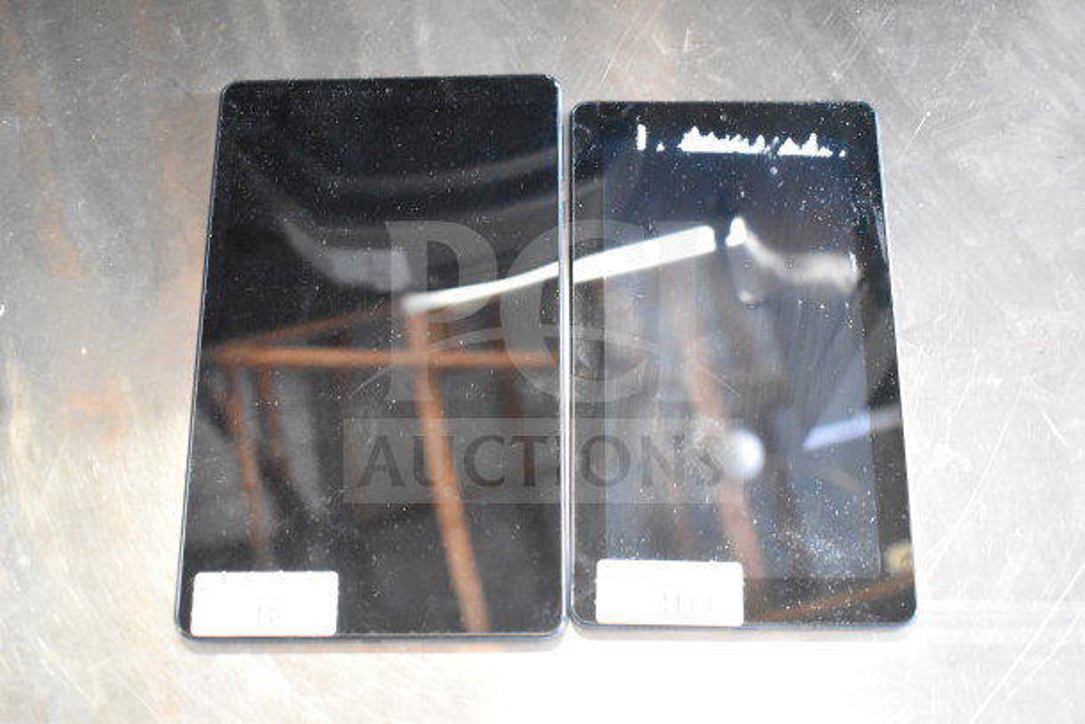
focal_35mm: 42
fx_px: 1266
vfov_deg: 31.9
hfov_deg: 46.4
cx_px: 542
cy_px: 362
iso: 11400
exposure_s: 1/50
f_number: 4.2
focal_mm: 28
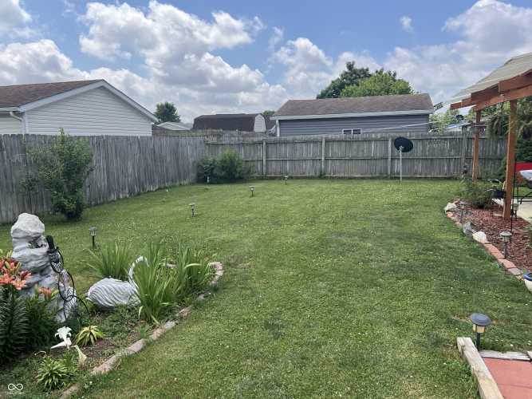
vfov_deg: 53.0
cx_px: 266
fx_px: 400
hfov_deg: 67.3
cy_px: 200
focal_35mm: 26
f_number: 1.5
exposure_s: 1/2632
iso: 50
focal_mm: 5.7
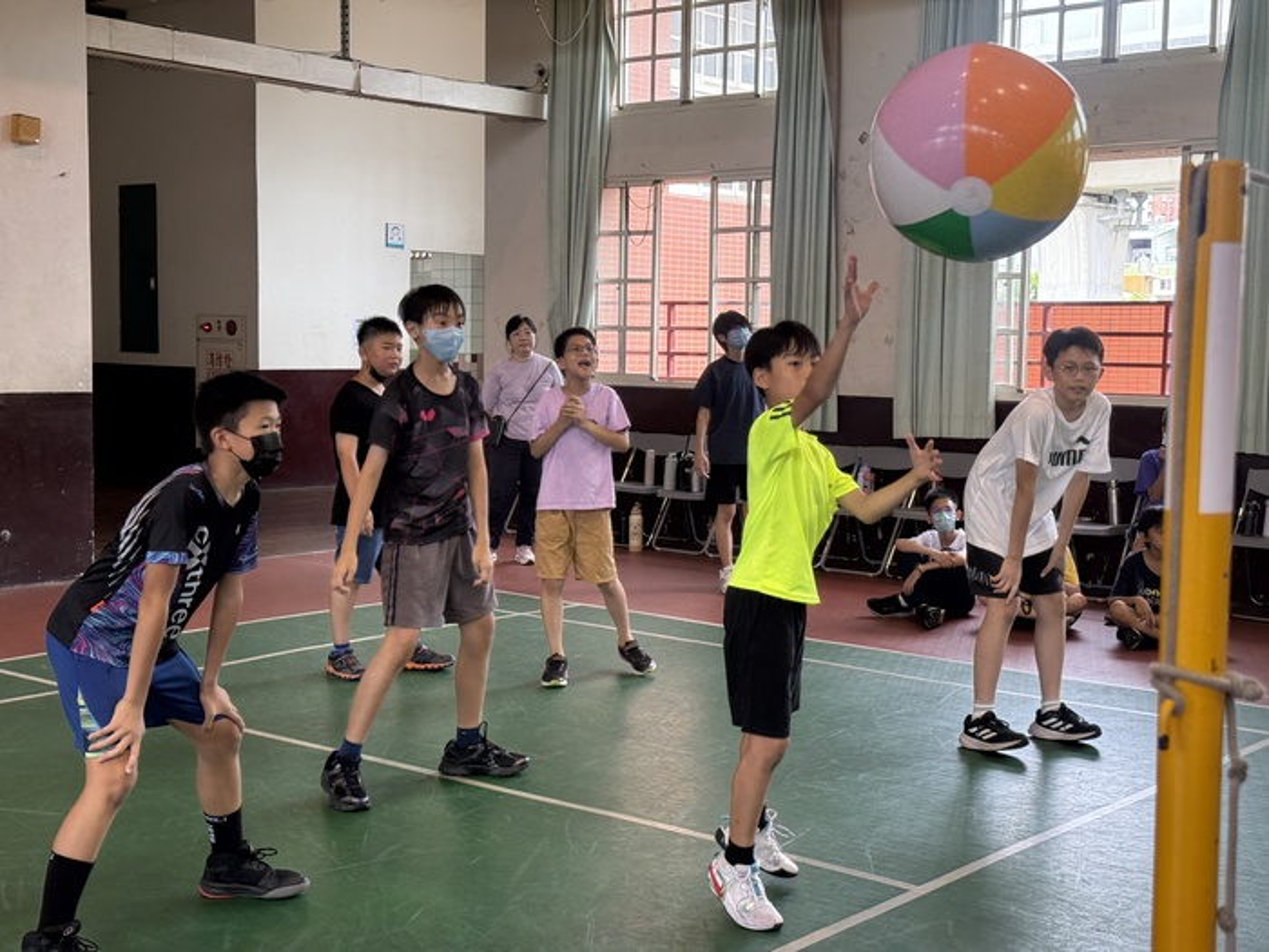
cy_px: 476
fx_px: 1760
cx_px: 634
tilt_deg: -3.9
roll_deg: -0.8
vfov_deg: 30.3
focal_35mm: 48
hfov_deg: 39.7
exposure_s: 1/120
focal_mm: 6.76
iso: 100
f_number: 1.78
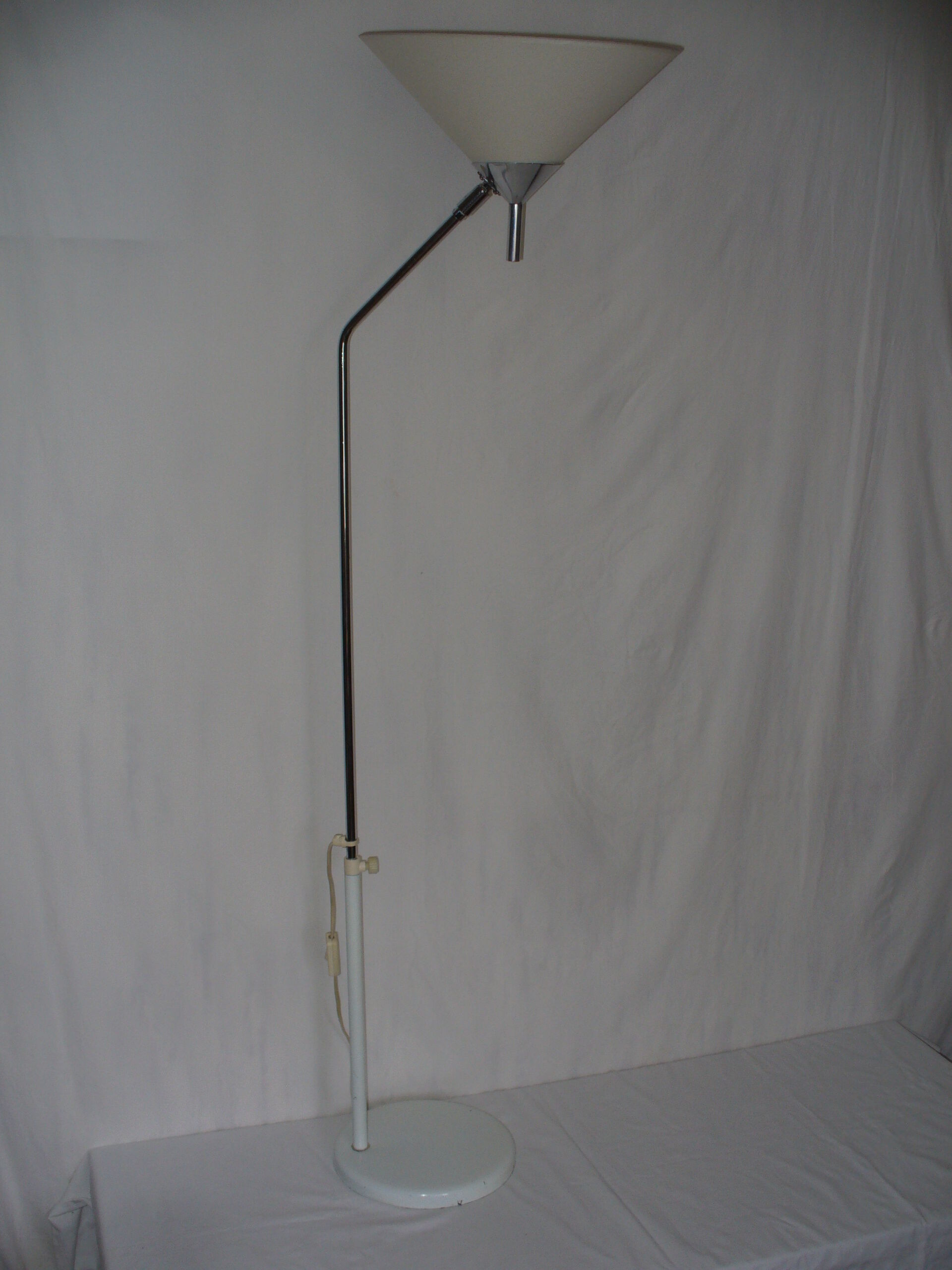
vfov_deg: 50.1
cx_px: 476
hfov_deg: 38.7
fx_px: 1357
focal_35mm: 37
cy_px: 635
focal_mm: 6.1
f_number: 2.8
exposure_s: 1/60
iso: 80
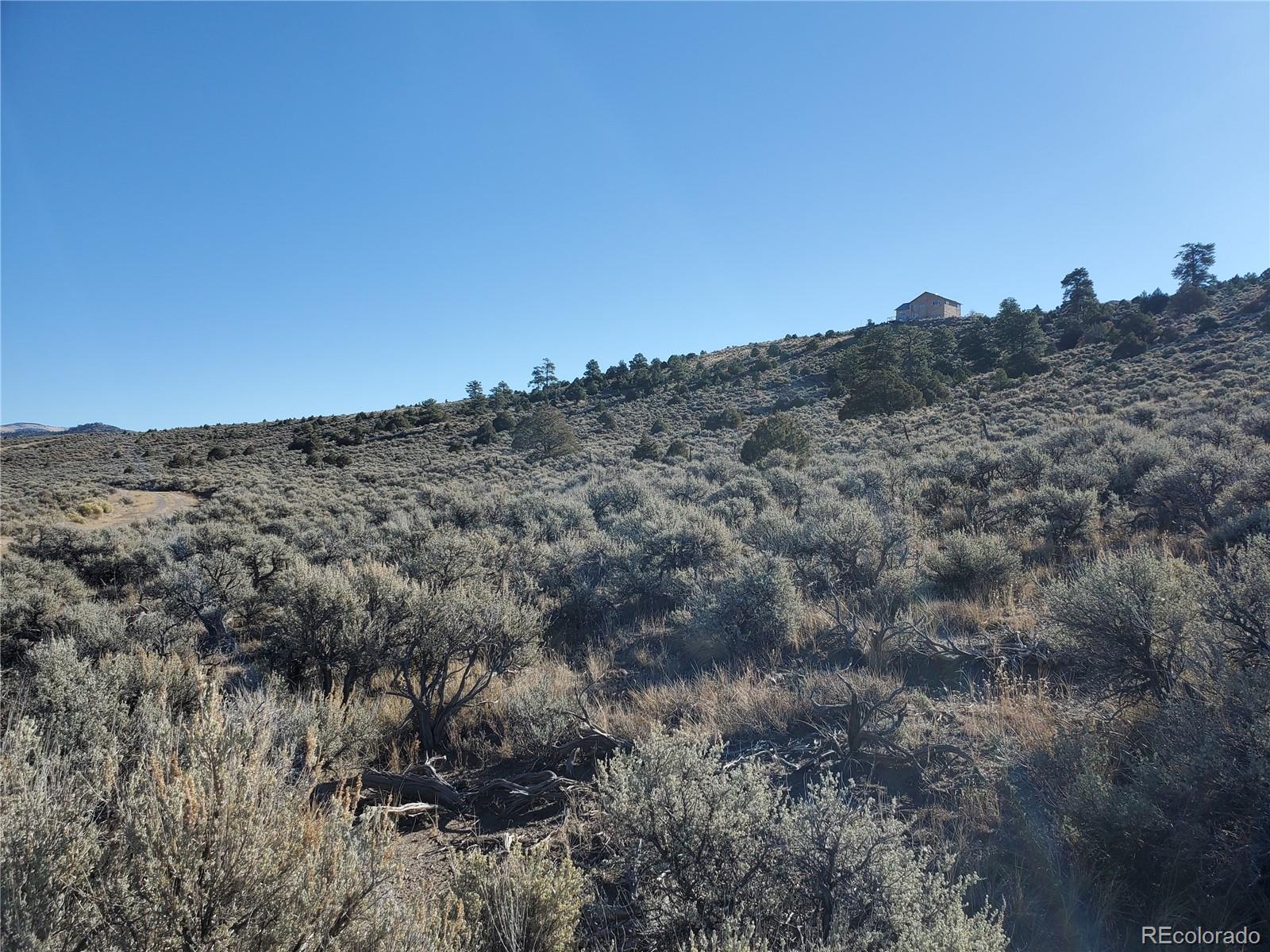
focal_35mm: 26
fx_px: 954
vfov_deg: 53.1
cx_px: 635
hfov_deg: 67.3
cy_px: 476
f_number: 2.4
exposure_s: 1/1120
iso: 50
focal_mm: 4.3
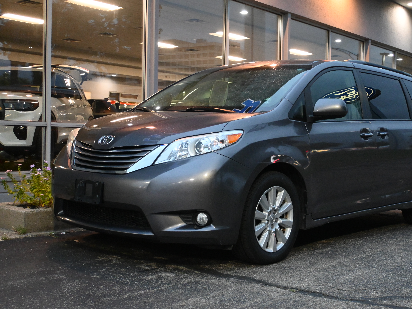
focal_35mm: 59
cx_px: 264
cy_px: 167
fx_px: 702
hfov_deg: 32.5
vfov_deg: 24.8
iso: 2800
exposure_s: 1/125
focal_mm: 30.5
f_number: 4.8
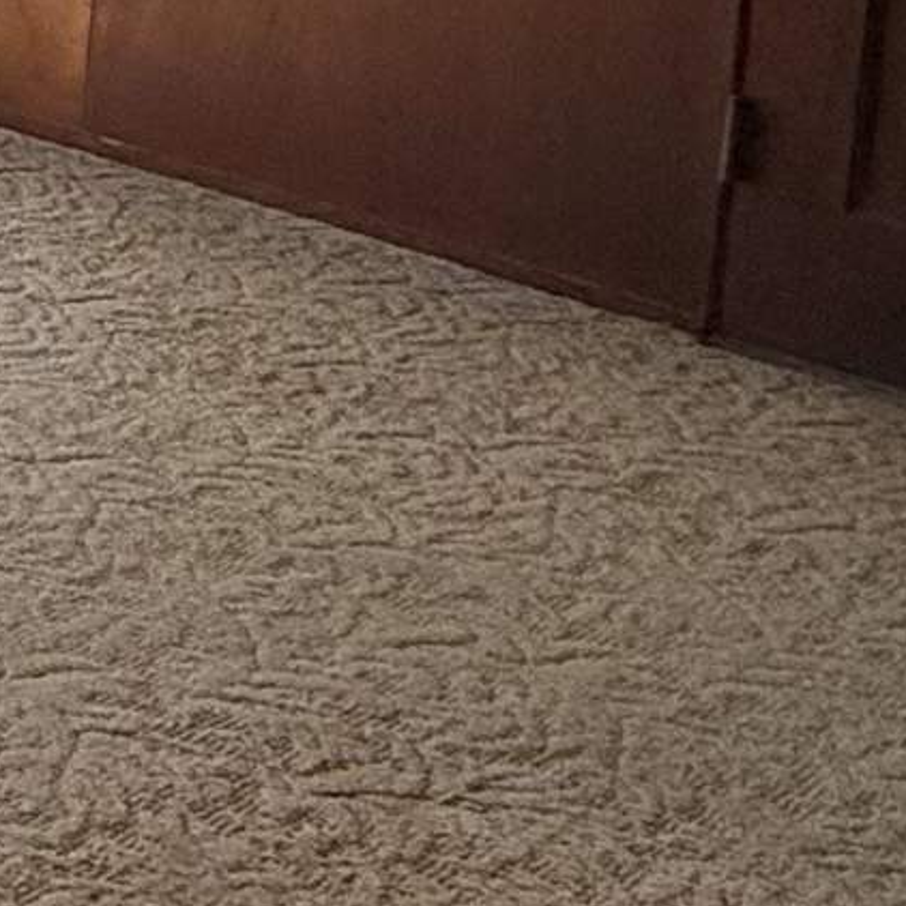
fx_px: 2665
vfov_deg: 17.0
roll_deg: -1.6
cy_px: -554
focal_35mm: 90
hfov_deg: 12.4
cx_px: -1559
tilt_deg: -4.6
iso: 64
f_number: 2.2
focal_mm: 2.22
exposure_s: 1/205
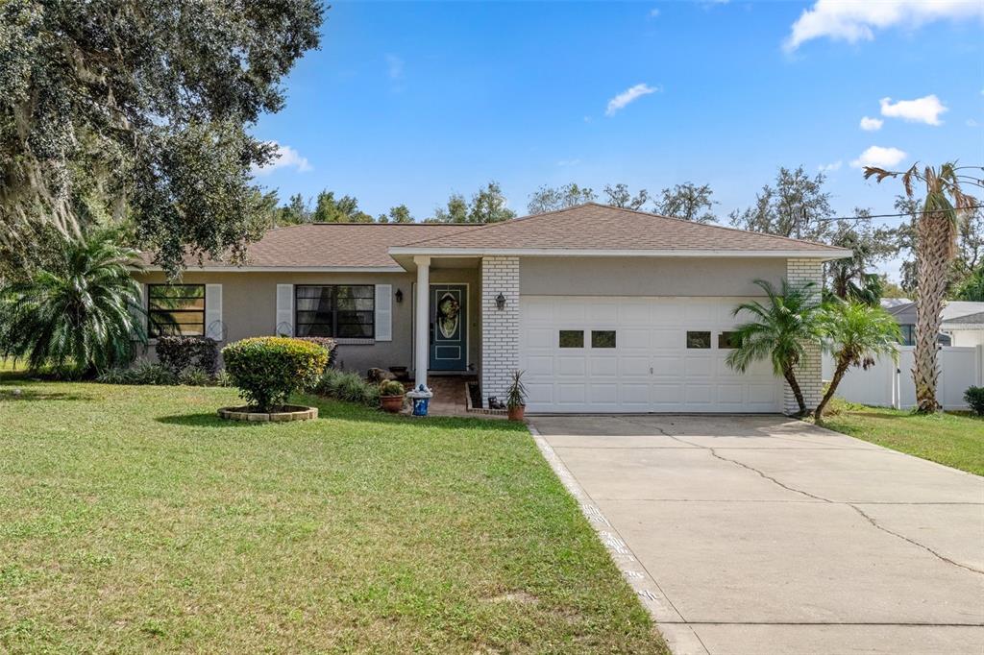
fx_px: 820
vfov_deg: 43.6
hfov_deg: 61.9
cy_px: 328
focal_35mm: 30
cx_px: 492
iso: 640
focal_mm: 20
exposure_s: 1/1600
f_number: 8
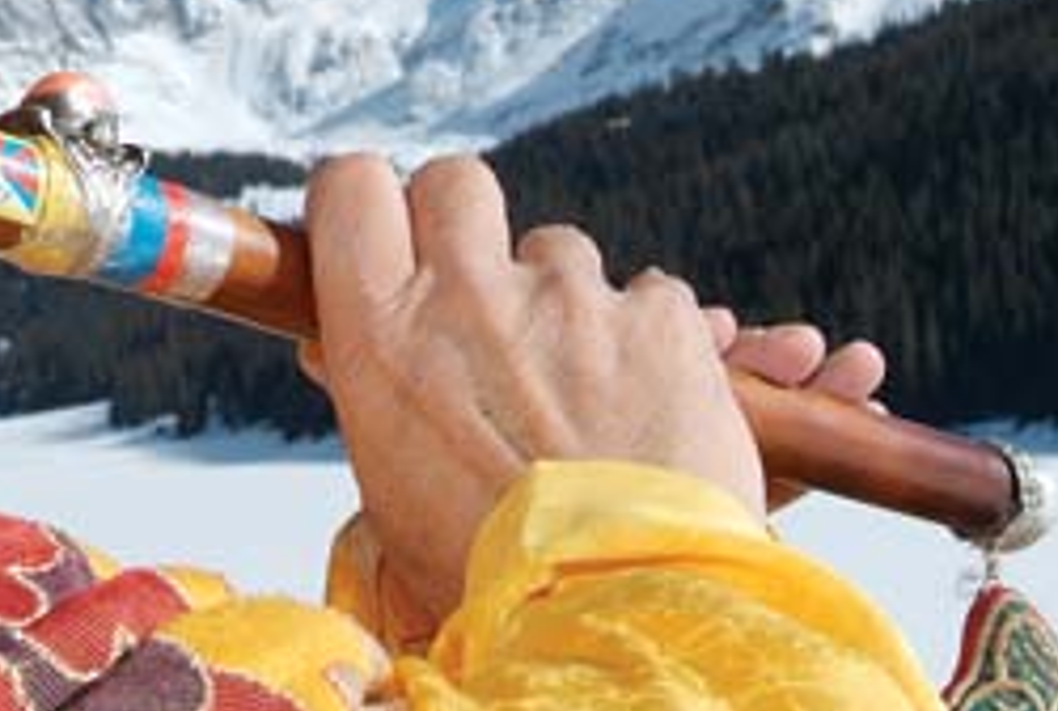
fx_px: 4130
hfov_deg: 14.4
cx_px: 72
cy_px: -93
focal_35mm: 140
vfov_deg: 9.7
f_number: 16
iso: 100
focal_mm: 39
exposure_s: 1/125
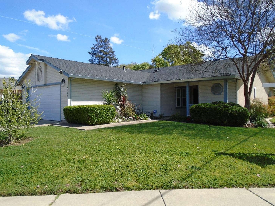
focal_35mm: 27
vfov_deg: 51.3
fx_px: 214
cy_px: 104
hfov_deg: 65.3
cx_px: 136
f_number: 3.2
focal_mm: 4.6
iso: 100
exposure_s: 1/1000
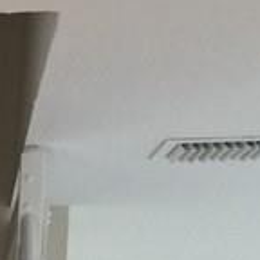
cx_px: -552
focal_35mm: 182
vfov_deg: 9.0
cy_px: 543
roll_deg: -1.3
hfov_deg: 8.1
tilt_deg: -2.6
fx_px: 1547
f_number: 2.2
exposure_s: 1/15
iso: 40
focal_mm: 4.15
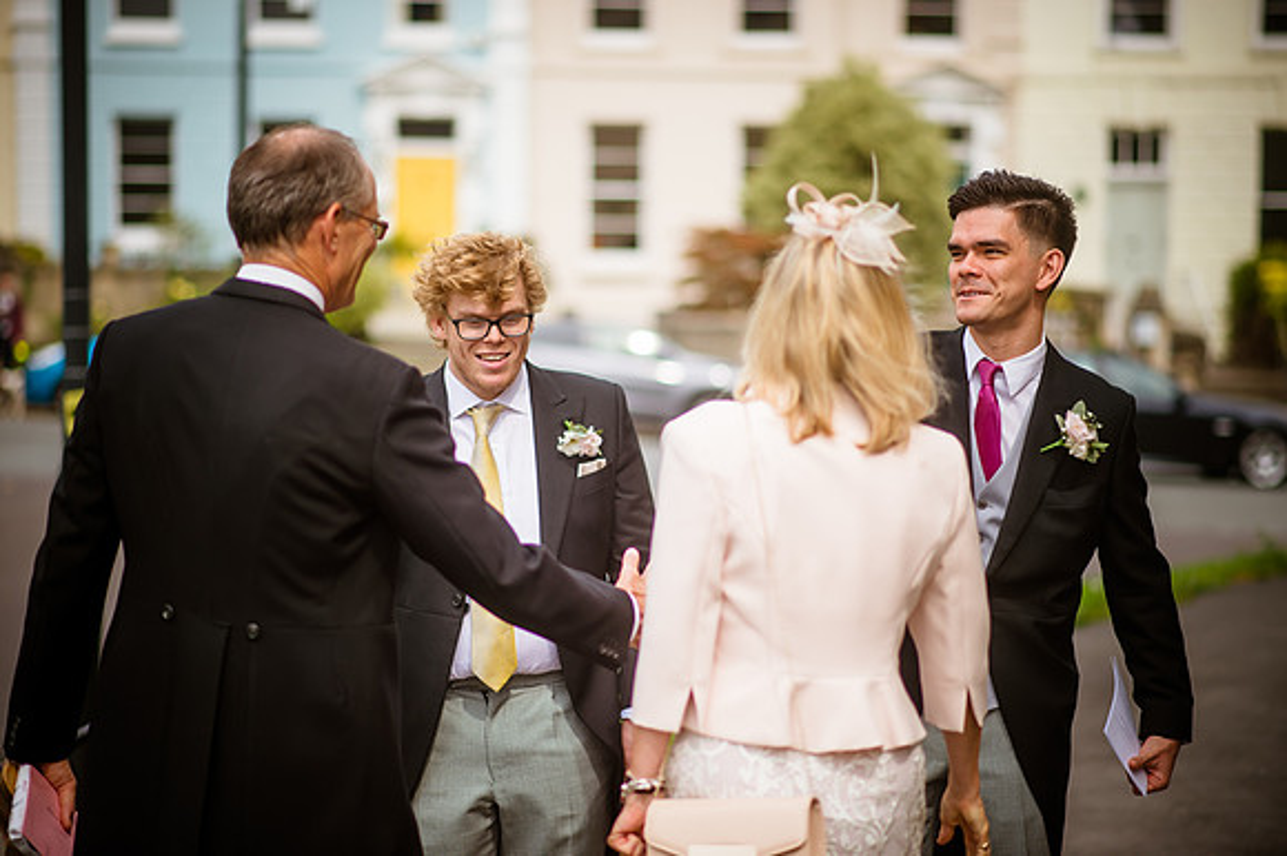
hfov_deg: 23.9
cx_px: 644
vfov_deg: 16.1
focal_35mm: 85
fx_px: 3037
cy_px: 428
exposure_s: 1/2000
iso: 100
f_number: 2
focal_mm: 85
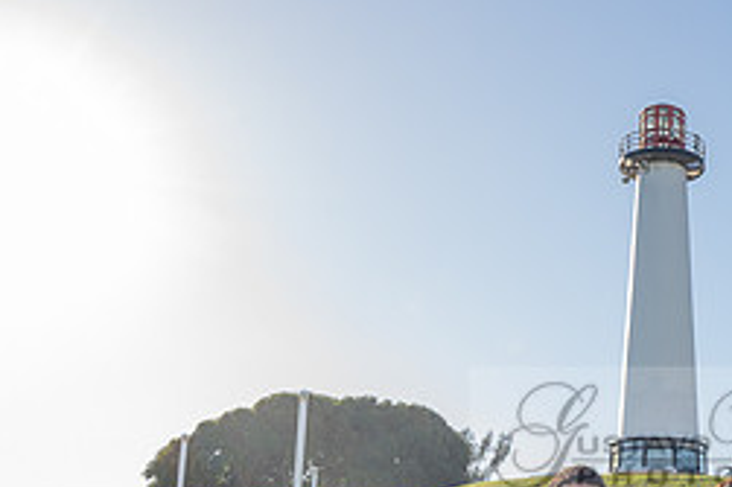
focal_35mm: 60
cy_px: 391
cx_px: 669
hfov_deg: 31.7
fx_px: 1219
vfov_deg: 22.3
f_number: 9
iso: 200
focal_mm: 24
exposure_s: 1/200
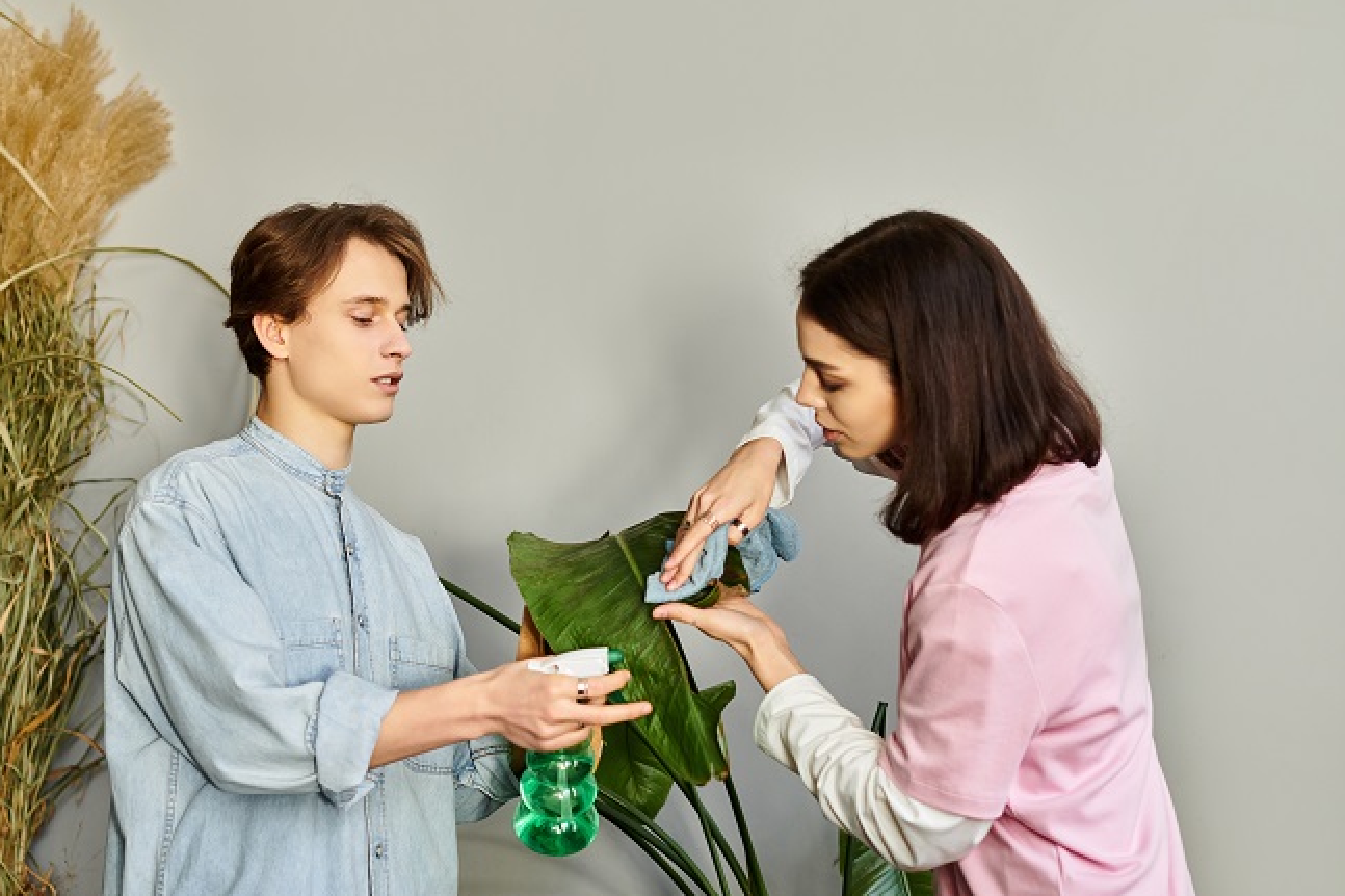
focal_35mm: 58
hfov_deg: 34.4
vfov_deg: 23.4
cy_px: 482
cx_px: 568
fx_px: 2166
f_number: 3.5
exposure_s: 1/200
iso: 500
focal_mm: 50
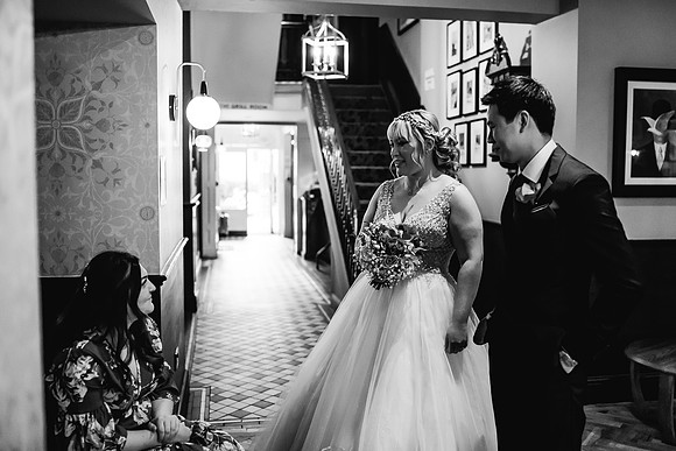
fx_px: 682
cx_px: 338
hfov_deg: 52.7
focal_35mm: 36
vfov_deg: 36.6
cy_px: 226
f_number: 2
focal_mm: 35
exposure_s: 1/500
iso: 5000
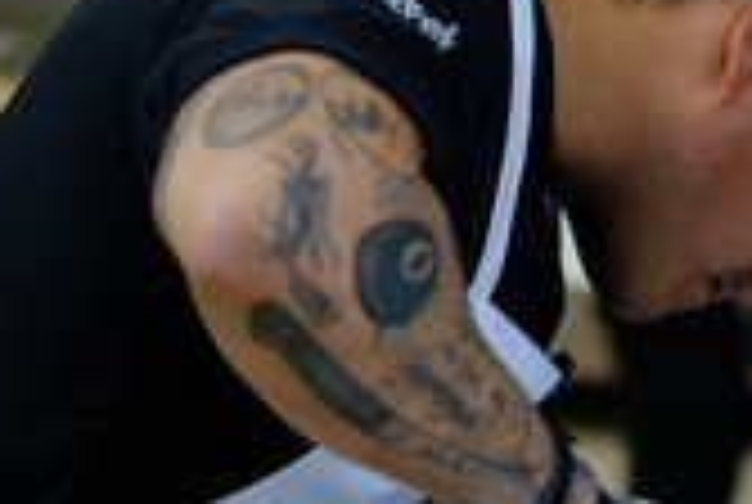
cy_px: 292
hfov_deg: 13.4
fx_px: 3181
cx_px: 576
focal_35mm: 152
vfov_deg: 9.1
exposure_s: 1/160
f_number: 1.6
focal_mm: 35
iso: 160
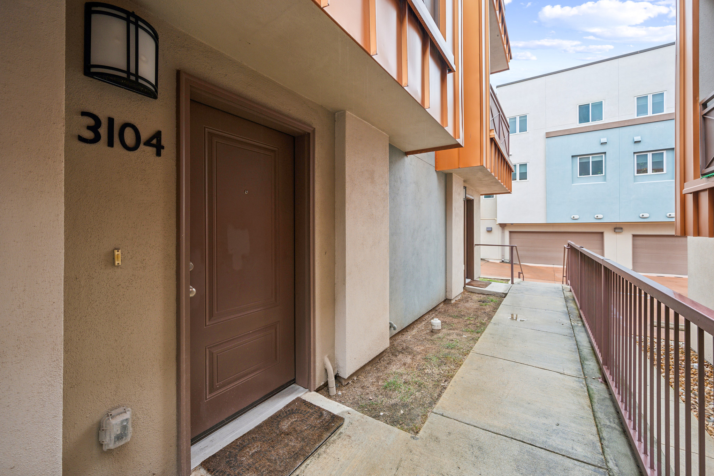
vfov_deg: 81.2
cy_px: 238
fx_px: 278
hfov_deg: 104.3
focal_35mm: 14
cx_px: 357
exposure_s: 1/40
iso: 100
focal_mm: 14
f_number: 8
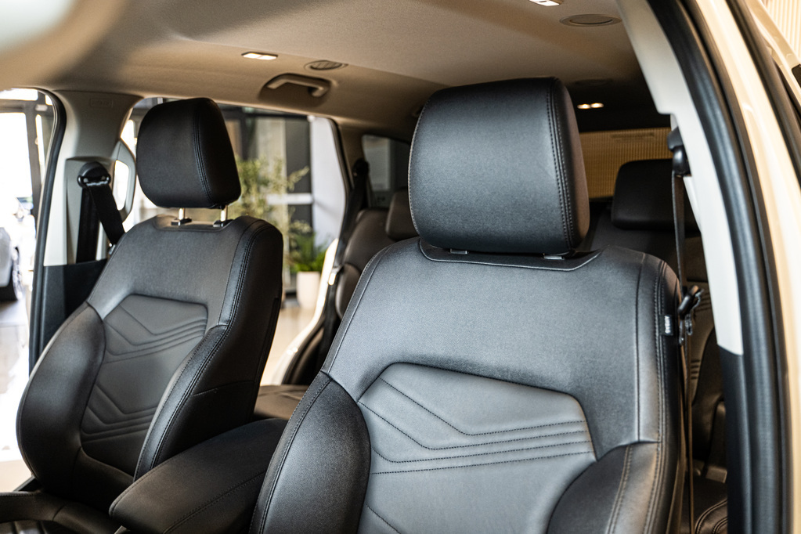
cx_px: 400
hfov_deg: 65.5
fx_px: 623
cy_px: 267
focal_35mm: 28
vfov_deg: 46.4
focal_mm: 28
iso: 1600
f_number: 2.8
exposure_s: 1/160
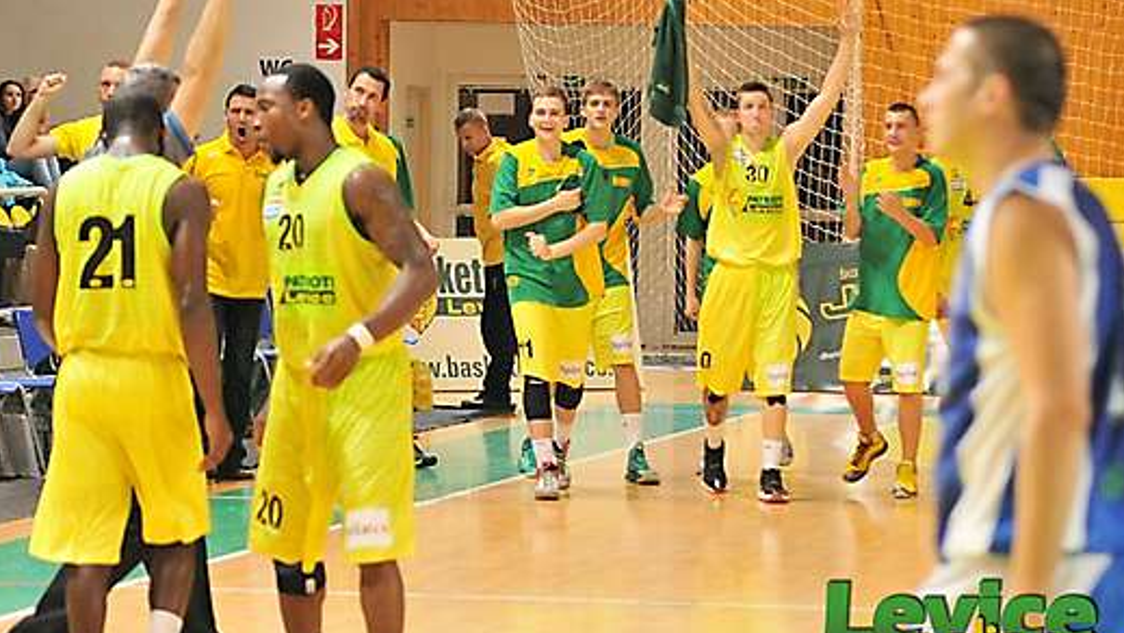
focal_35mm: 191
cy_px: 290
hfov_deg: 11.3
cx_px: 492
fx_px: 5681
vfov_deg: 6.4
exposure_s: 1/200
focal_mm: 105
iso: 2500
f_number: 4.2
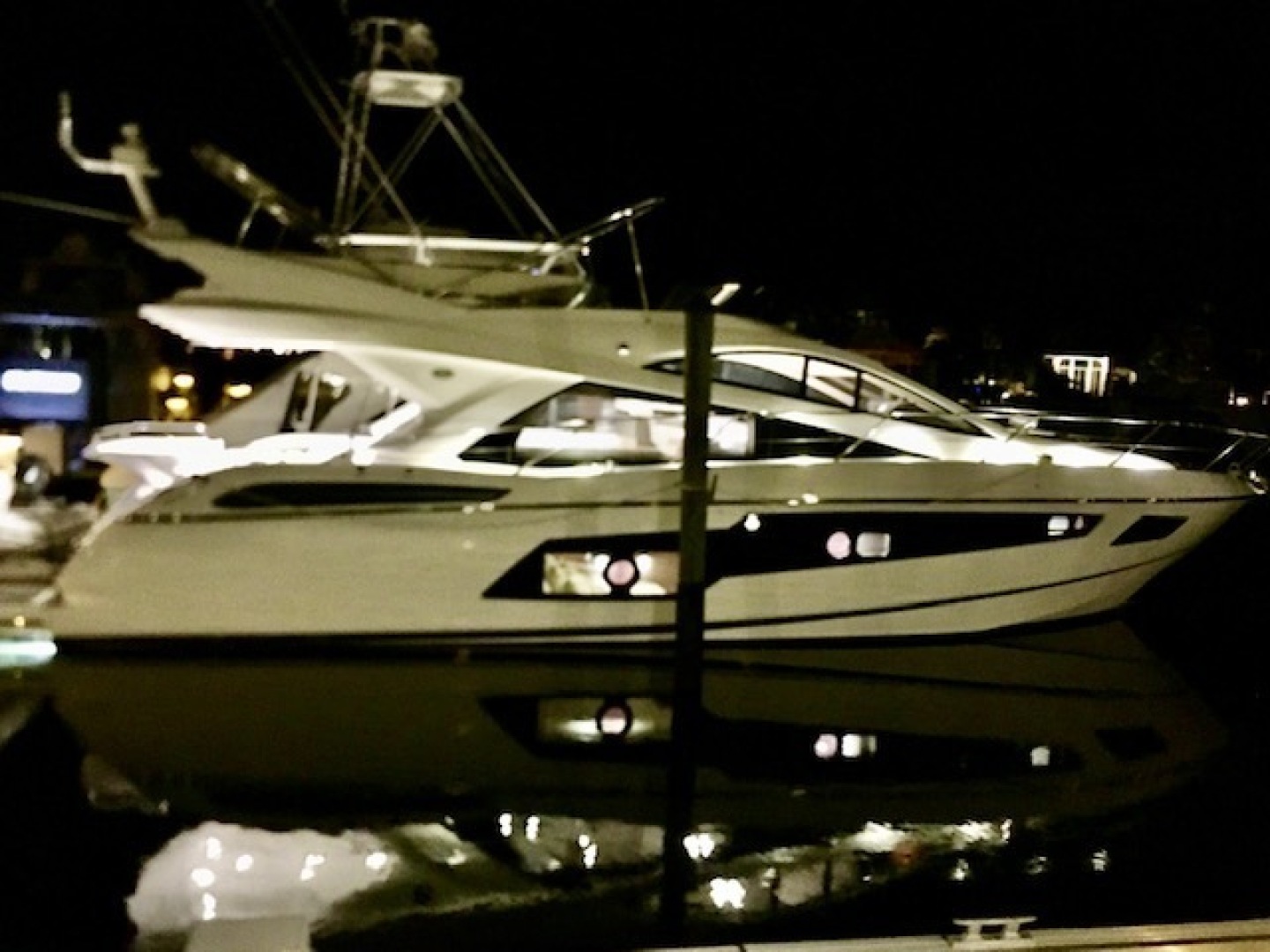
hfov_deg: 61.7
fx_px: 1064
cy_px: 476
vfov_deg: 48.2
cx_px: 635
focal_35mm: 29
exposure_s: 1/4
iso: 250
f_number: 2.2
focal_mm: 4.15
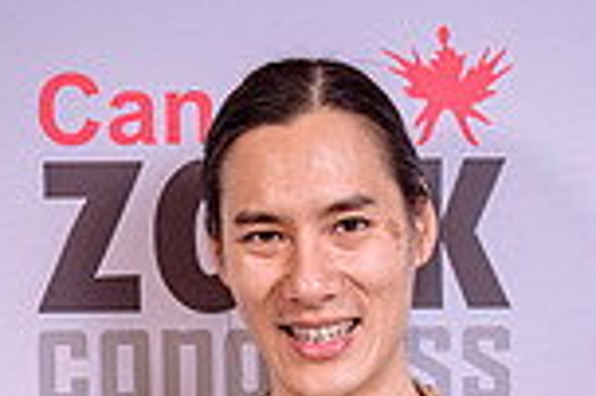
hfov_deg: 12.8
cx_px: 399
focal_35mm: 160
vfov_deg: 8.3
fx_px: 2646
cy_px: 658
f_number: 5.6
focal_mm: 38
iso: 100
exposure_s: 1/160
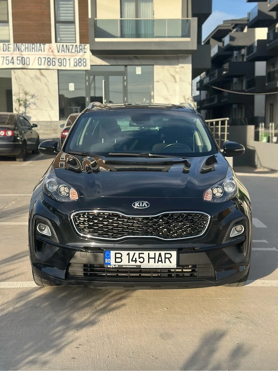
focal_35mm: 48
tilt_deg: -7.0
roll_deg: +0.1
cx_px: 139
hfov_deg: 30.3
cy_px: 186
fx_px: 514
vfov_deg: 39.7
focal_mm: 6.86
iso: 80
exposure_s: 1/2667
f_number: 1.78
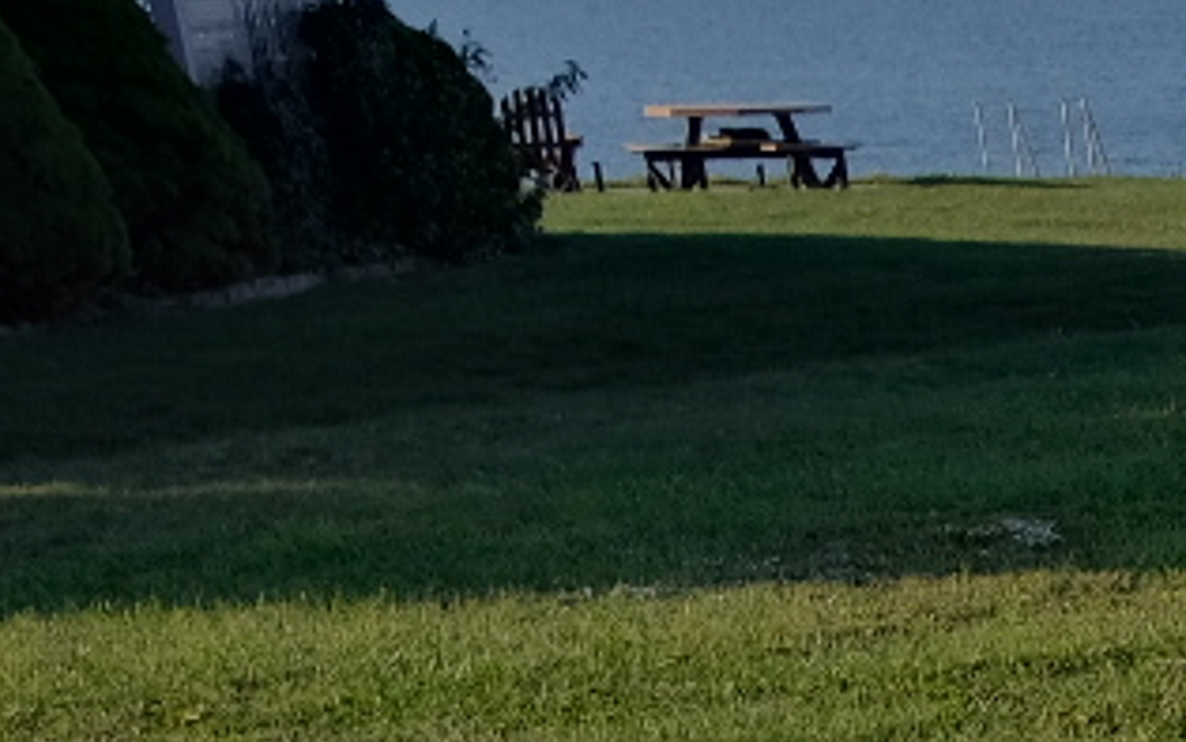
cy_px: 1782
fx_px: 4461
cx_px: 2590
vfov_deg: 8.6
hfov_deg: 12.7
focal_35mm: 138
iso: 640
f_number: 5.6
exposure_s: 1/1000
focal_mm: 16
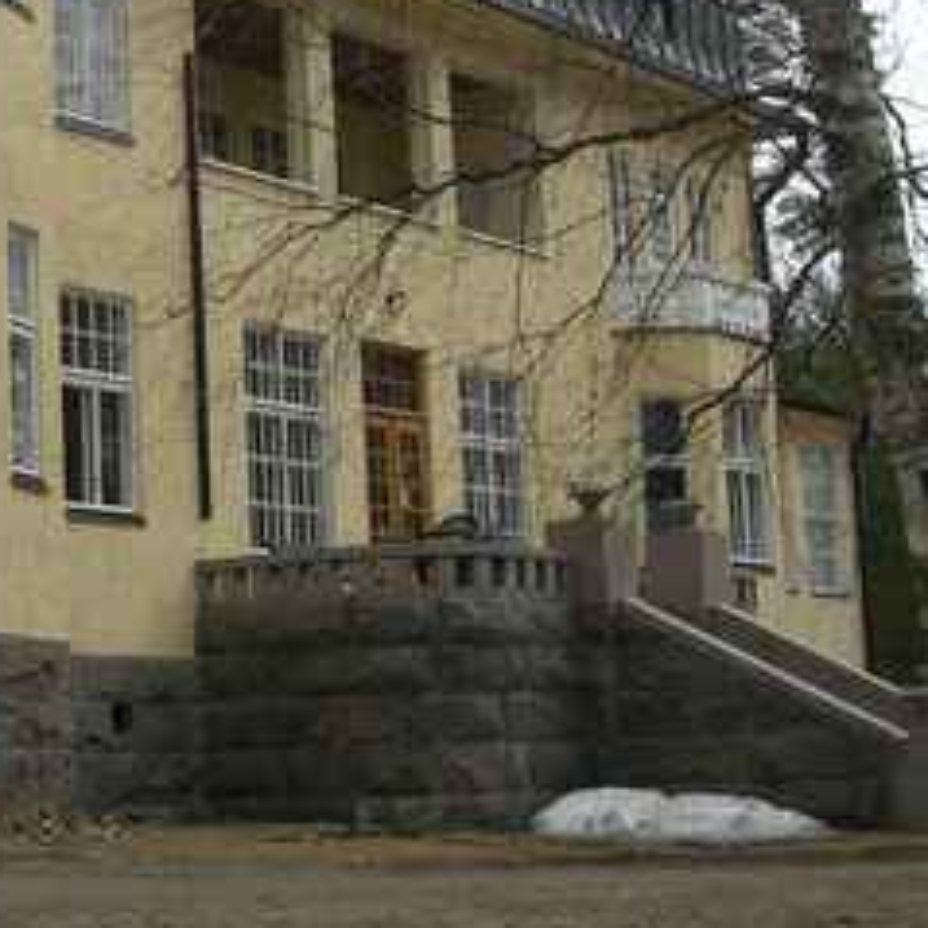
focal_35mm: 90
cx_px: 8
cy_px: 194
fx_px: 2730
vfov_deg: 19.1
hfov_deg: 18.8
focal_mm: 7.8
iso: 50
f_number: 4.8
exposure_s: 1/344
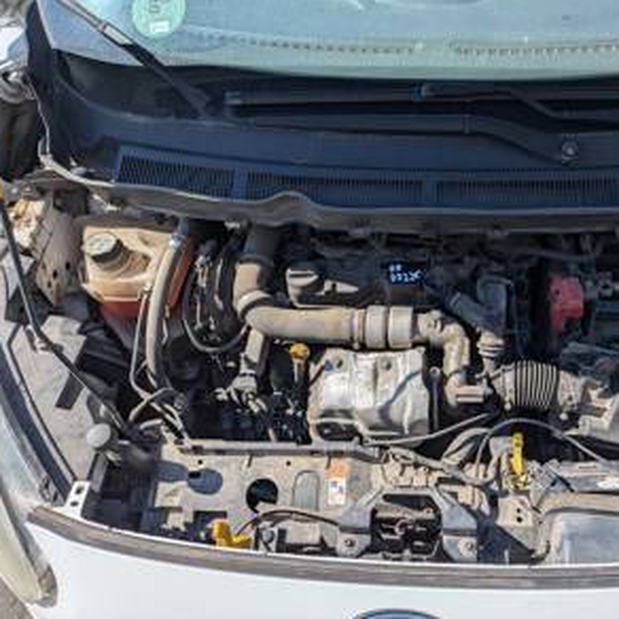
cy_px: 316
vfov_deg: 55.6
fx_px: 587
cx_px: 407
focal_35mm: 29
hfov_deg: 54.6
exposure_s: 1/2513
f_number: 1.85
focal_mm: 6.81
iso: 47
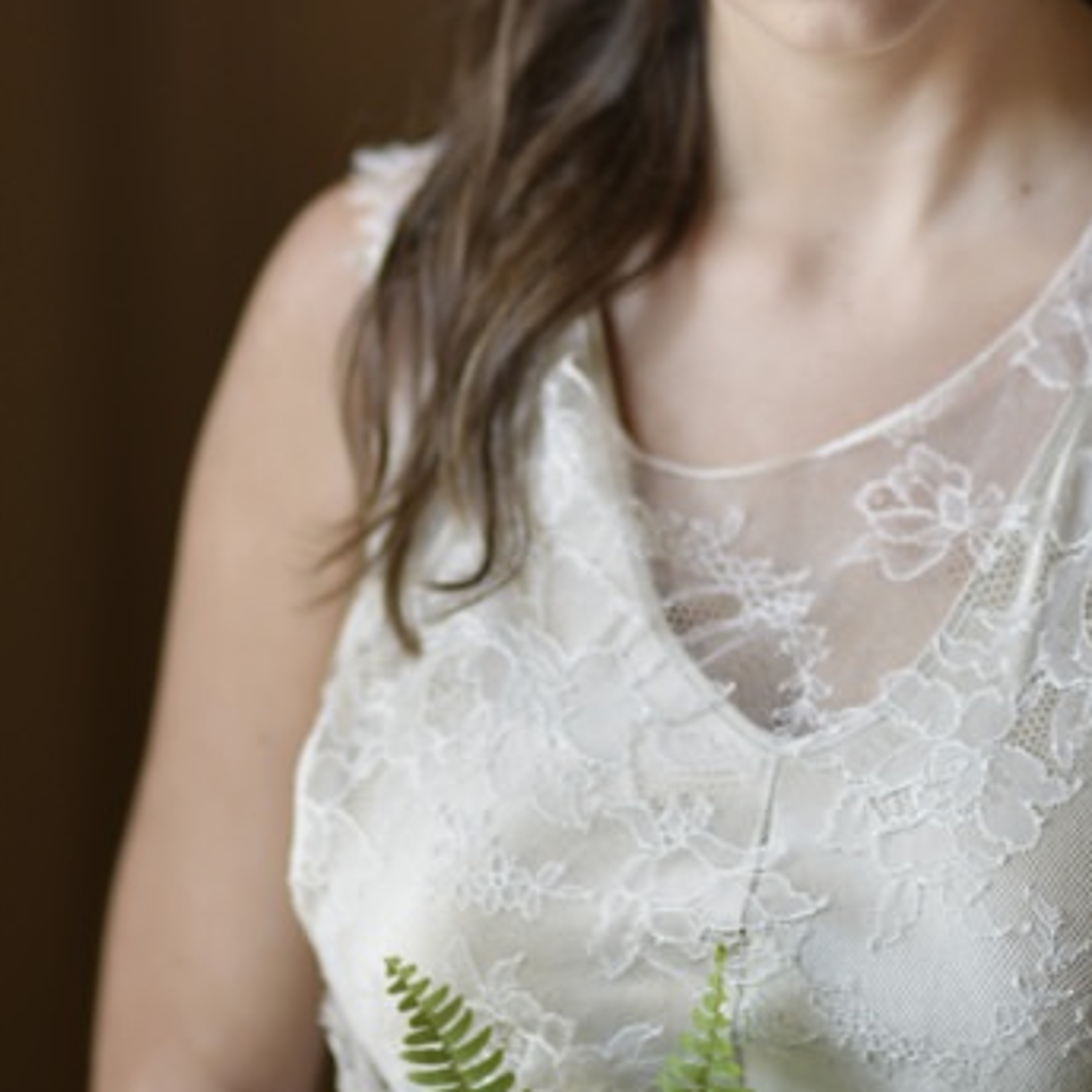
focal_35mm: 189
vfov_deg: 9.3
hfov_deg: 9.3
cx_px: 549
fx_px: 6745
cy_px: 408
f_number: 1.6
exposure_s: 1/640
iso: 320
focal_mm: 85
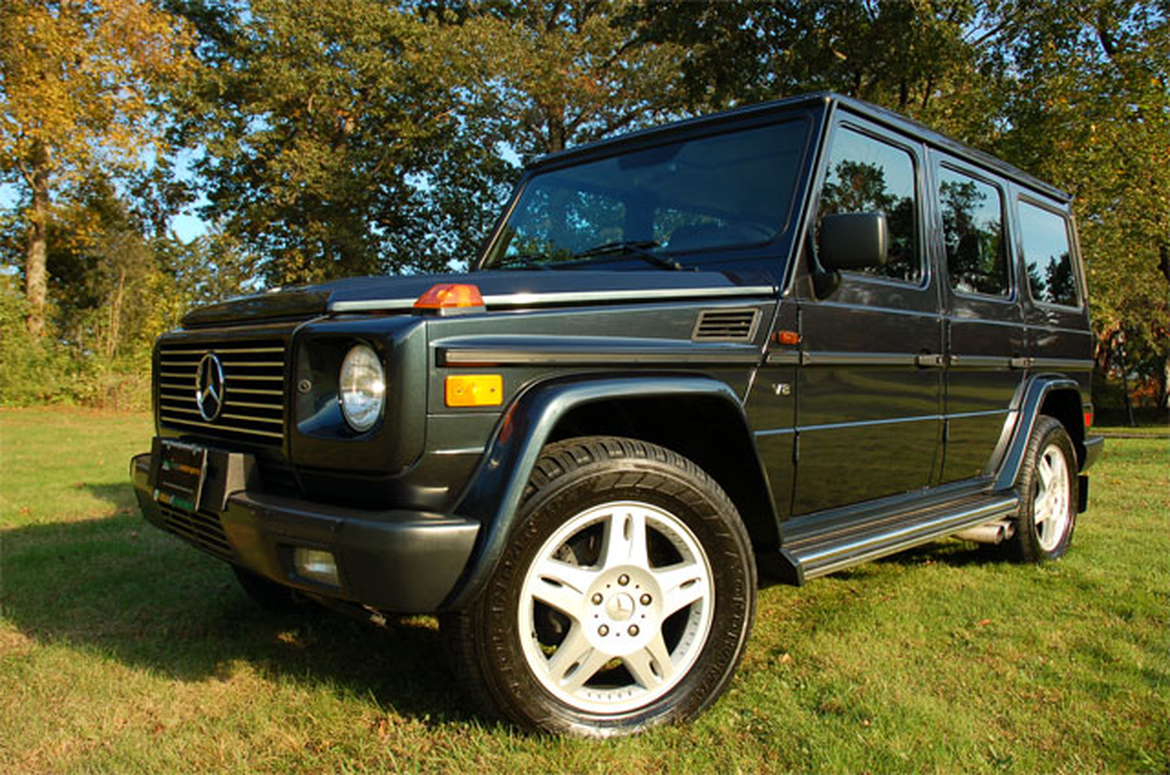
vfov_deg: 47.7
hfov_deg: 67.5
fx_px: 876
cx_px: 585
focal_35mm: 27
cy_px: 388
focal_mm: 18
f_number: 6.3
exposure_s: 1/160
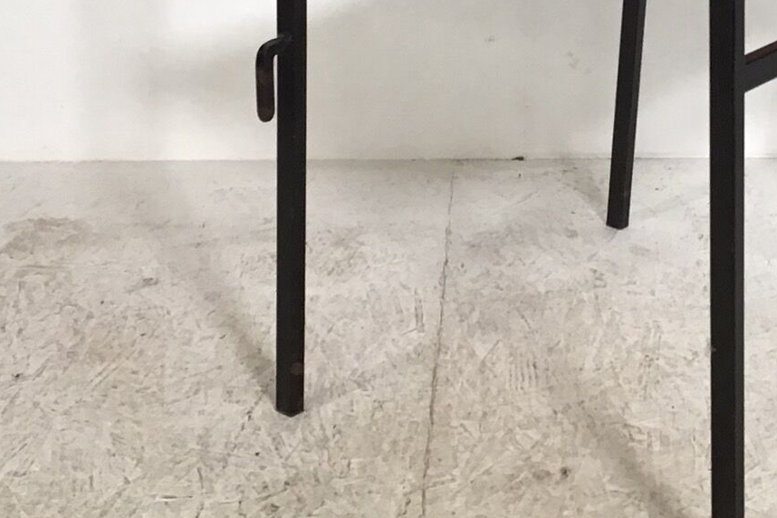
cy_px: -10
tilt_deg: -16.3
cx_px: 619
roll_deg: +1.0
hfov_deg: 25.9
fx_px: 1662
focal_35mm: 77
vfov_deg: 17.3
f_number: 2.4
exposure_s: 1/33
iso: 80
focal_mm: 3.3
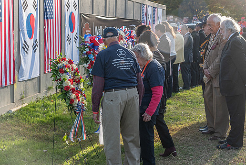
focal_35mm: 73
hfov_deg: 27.7
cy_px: 83
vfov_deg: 18.7
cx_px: 114
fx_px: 499
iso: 500
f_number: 5.6
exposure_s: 1/500
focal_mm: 65
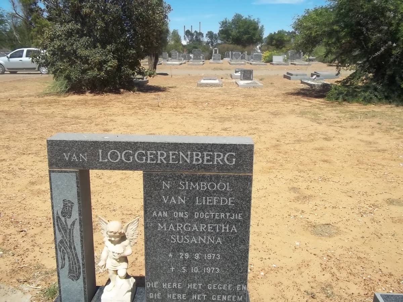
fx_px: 373
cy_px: 151
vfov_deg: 44.2
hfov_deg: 56.8
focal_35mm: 32
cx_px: 202
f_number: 5.5
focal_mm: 5.7
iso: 80
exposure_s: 1/500
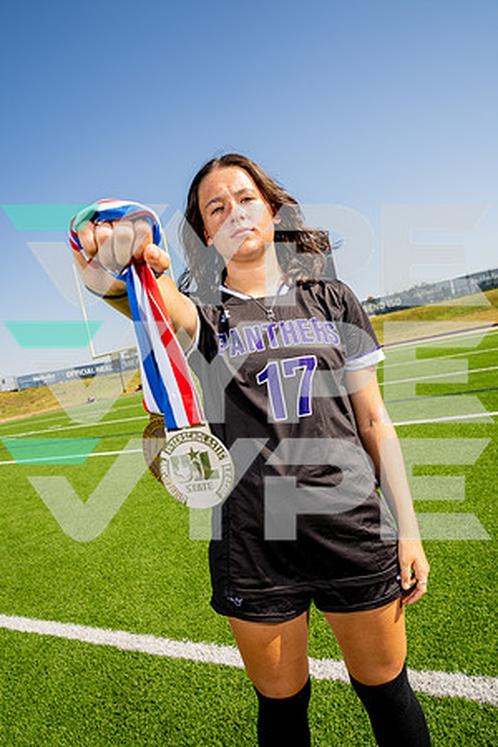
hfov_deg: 53.1
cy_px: 374
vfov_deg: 73.7
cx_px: 249
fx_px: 498
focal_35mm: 24
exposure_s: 1/125
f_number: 7.1
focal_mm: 24
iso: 50
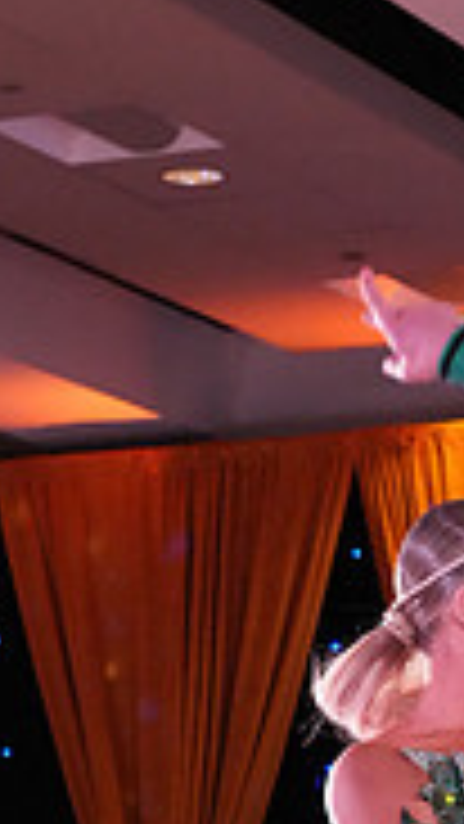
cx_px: 777
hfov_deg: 6.3
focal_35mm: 189
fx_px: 4132
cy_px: 1103
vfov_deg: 11.1
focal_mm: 57
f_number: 7.1
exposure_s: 1/250
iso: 8000
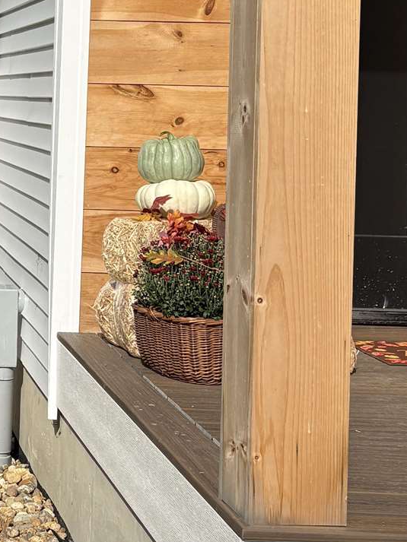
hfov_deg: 16.3
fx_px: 1316
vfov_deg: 22.9
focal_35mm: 84
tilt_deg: -0.3
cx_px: -167
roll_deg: -1.3
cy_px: 103
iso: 50
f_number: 1.6
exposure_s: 1/4329
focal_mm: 5.96
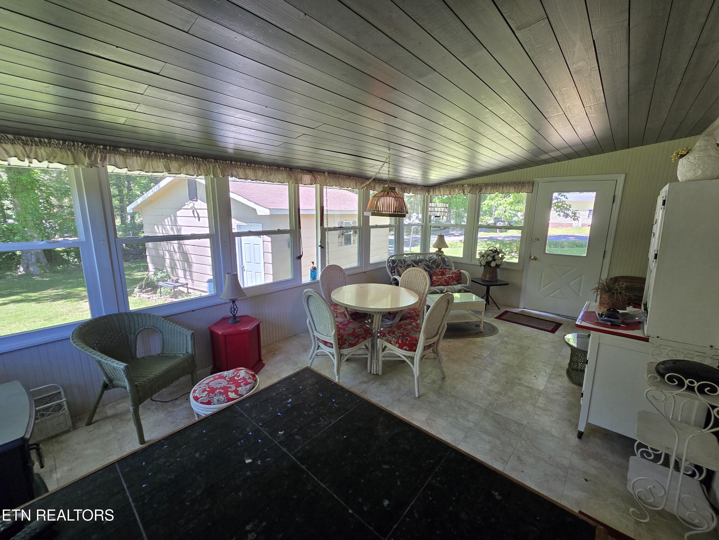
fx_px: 270
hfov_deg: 106.2
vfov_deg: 89.9
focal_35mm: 13
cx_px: 360
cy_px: 270
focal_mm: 2.2
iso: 80
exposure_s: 1/60
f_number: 2.2
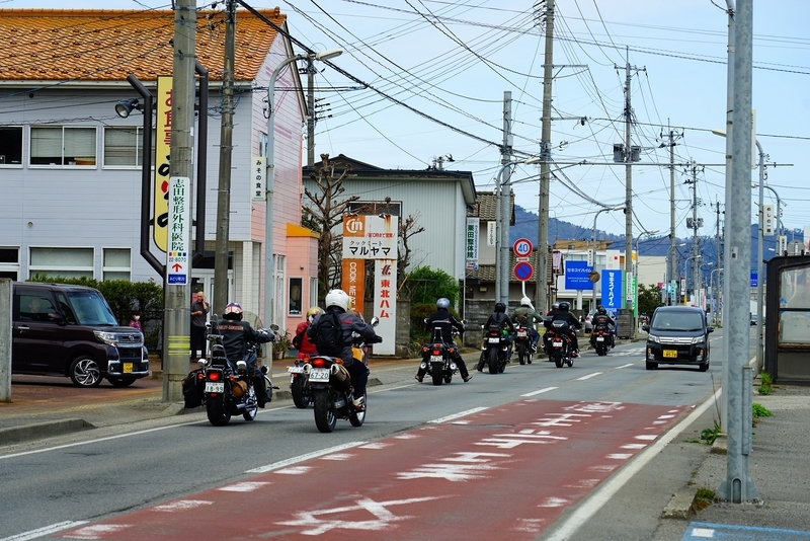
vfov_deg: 13.1
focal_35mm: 105
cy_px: 270
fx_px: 2363
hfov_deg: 19.4
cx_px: 405
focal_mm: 105
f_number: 6.3
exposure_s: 1/320
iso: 100
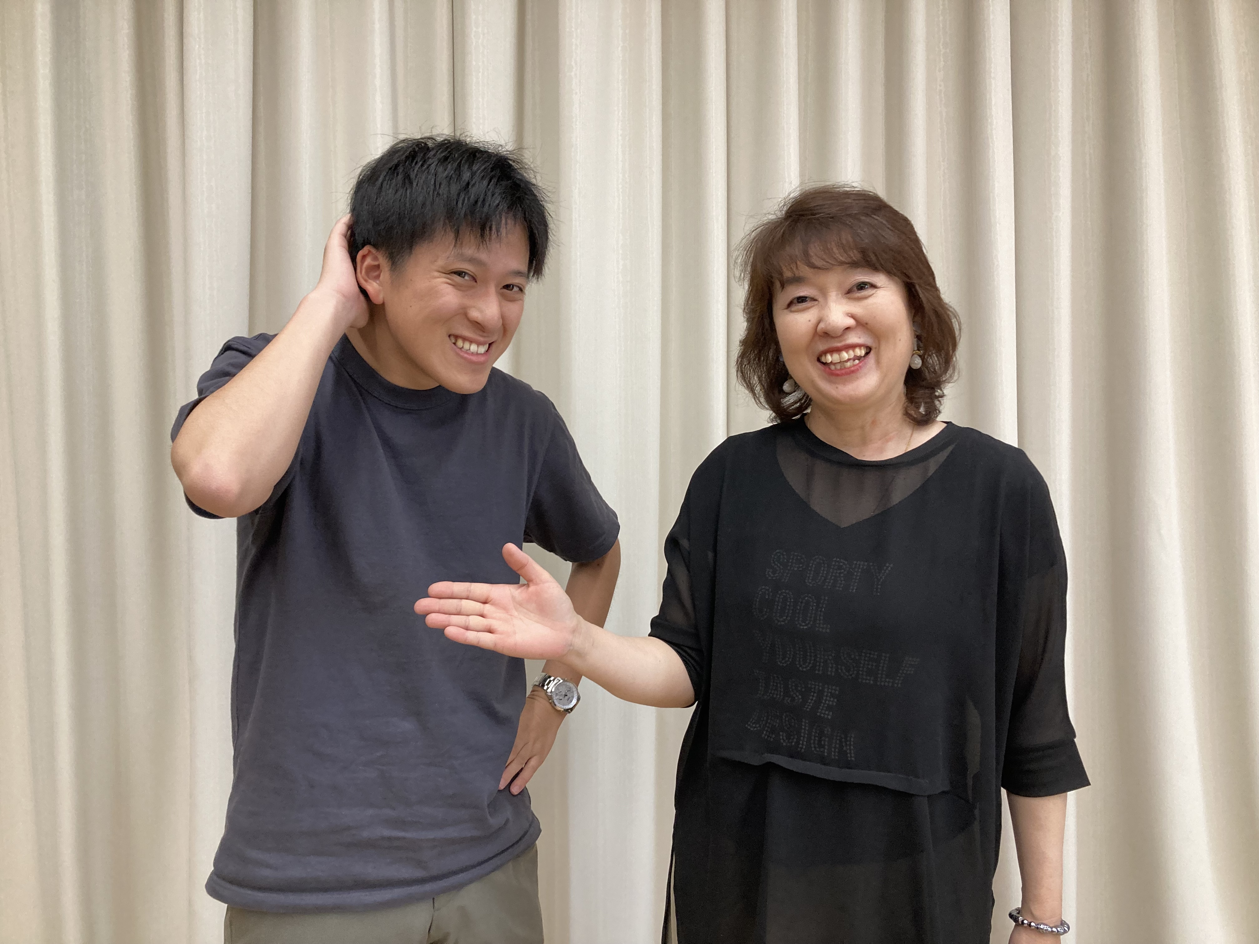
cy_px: 472
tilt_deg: -3.5
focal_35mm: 28
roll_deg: +1.1
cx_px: 630
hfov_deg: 63.4
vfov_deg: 49.7
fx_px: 1018
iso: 160
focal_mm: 3.99
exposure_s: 1/60
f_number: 1.8
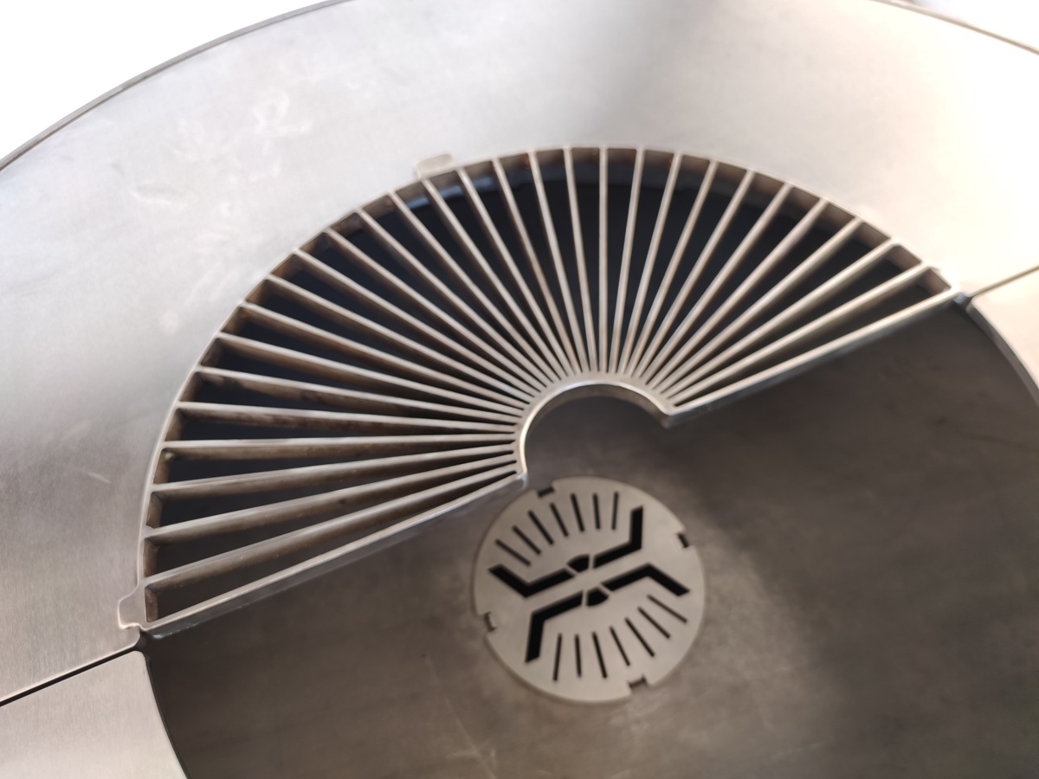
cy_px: 390
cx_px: 520
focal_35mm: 24
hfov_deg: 71.6
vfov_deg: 56.8
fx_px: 720
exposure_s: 1/60
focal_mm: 6.72
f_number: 1.69
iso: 100
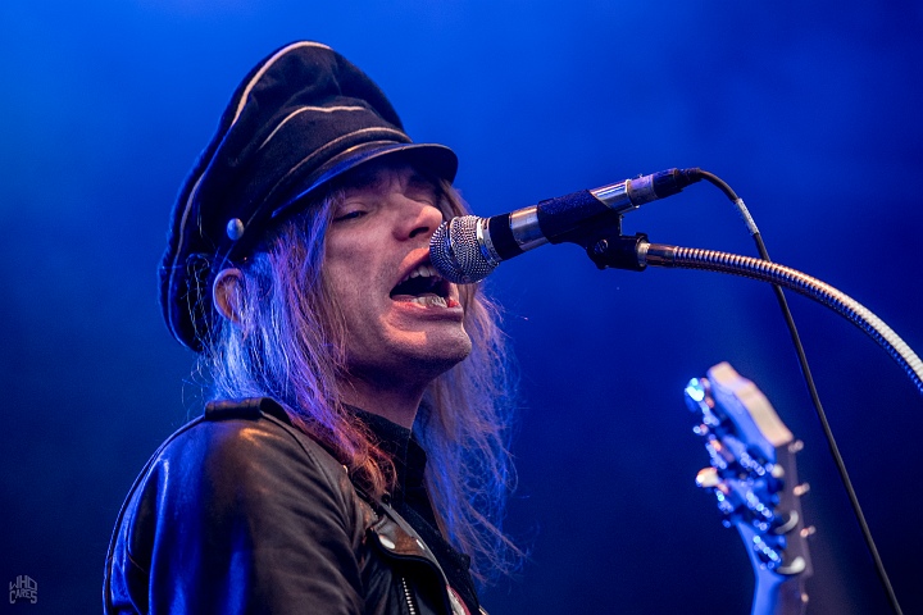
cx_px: 462
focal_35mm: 248
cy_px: 308
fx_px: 6345
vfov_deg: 5.6
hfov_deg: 8.3
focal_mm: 165
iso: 1600
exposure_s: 1/160
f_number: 2.8
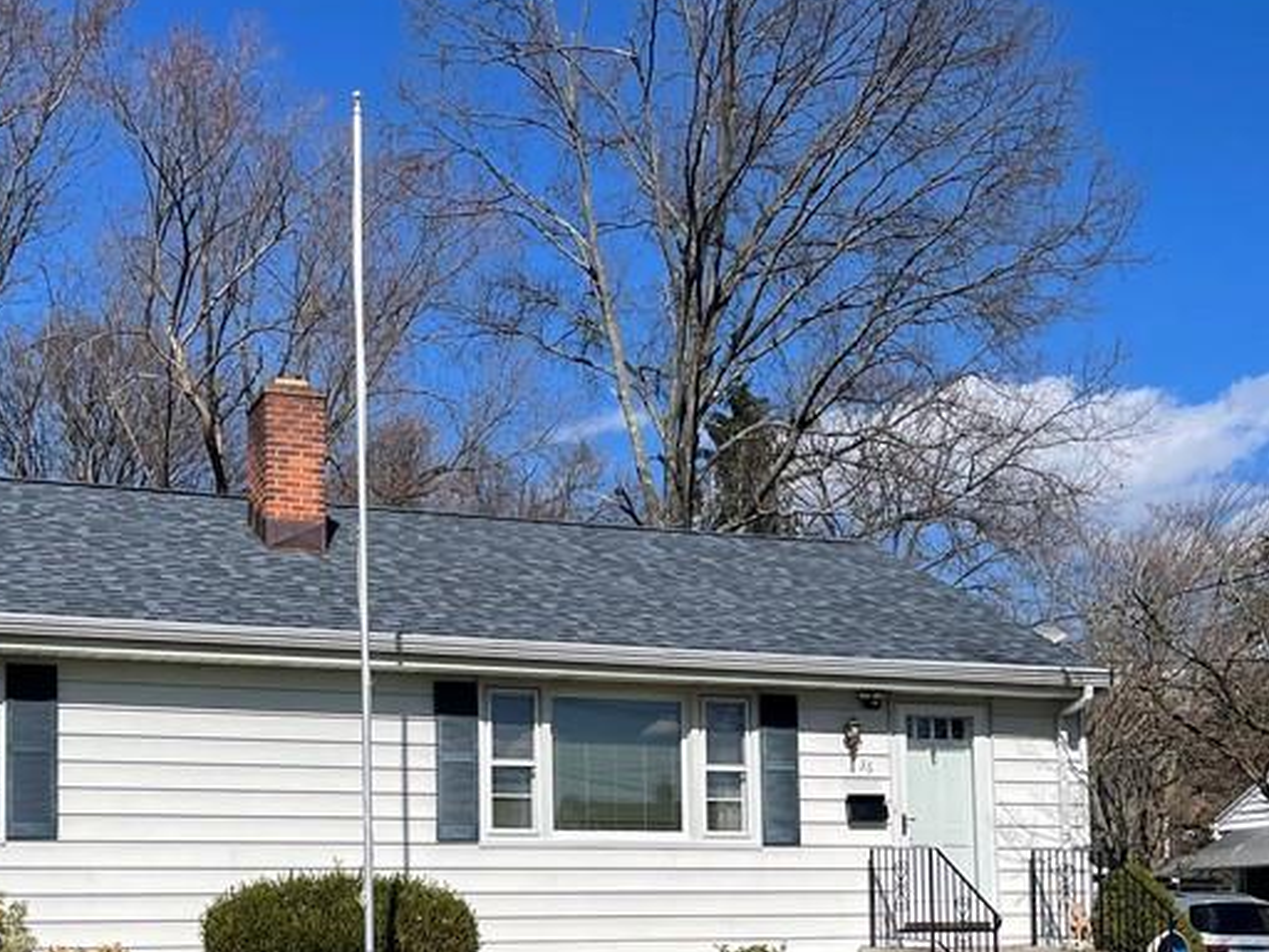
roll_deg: +0.8
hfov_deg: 36.8
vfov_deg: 27.3
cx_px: 558
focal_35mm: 52
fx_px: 1906
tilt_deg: +2.6
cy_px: 801
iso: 32
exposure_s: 1/5618
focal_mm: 5.1
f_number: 1.6
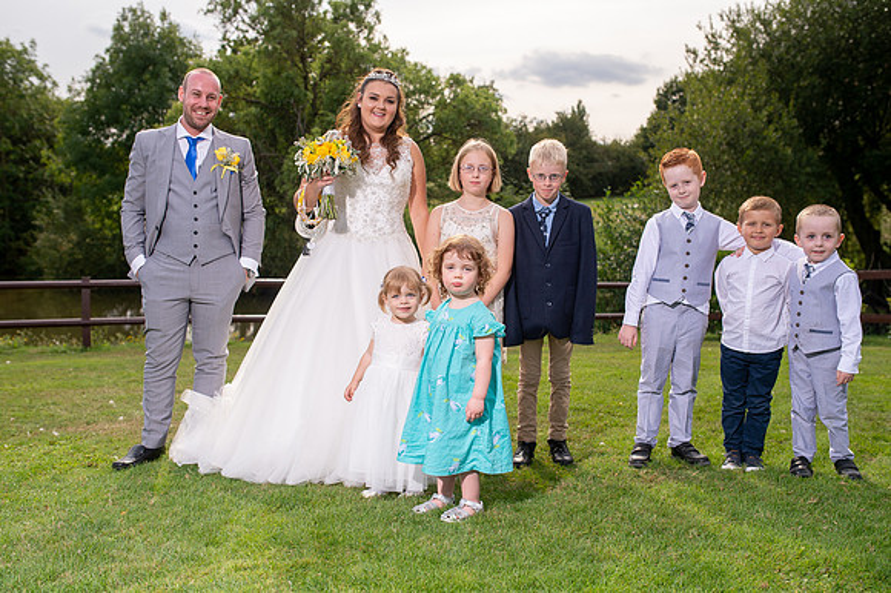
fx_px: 866
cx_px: 446
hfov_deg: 54.5
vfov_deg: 37.8
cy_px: 296
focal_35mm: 35
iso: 160
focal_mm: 35
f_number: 4
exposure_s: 1/1250
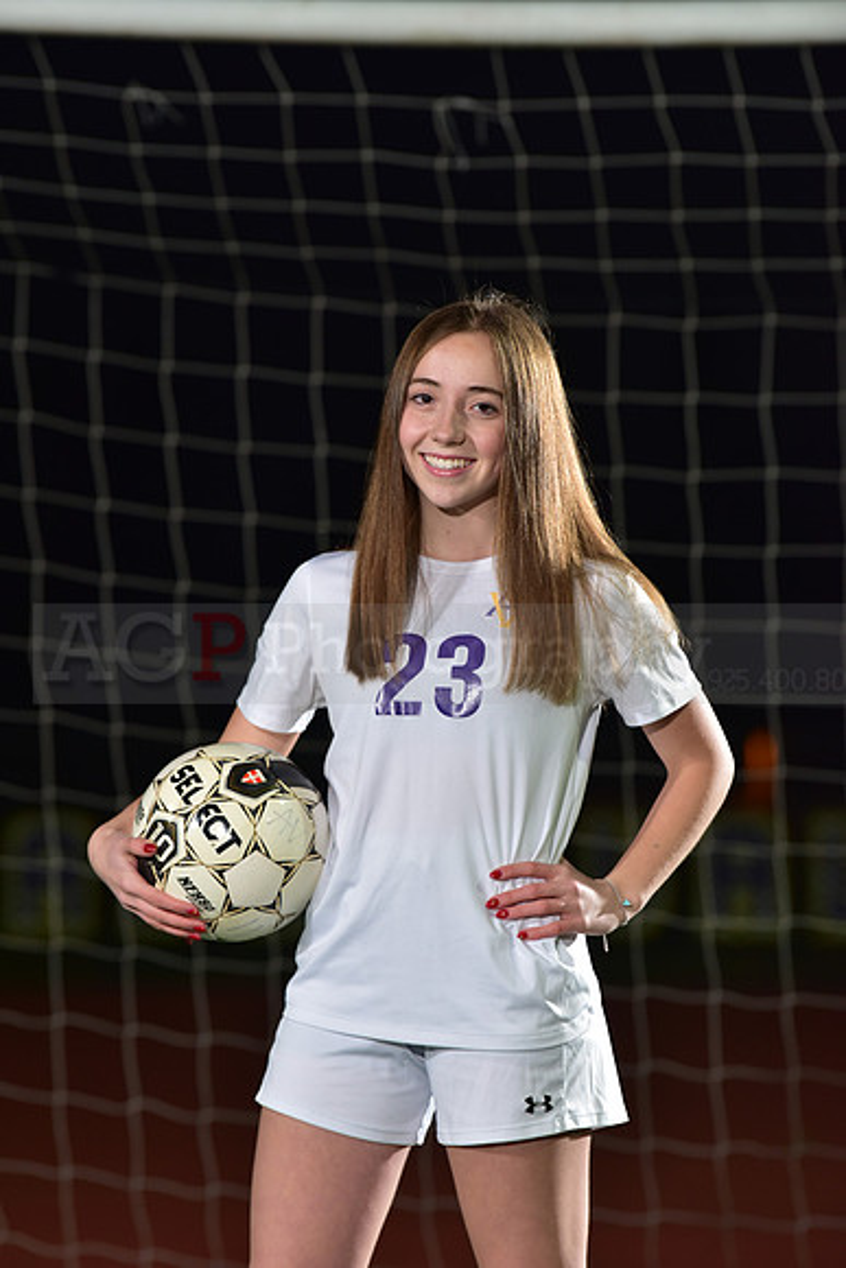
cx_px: 423
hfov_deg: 6.9
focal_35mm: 200
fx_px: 7045
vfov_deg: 10.3
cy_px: 634
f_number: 5
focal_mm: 200
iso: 1000
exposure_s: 1/200
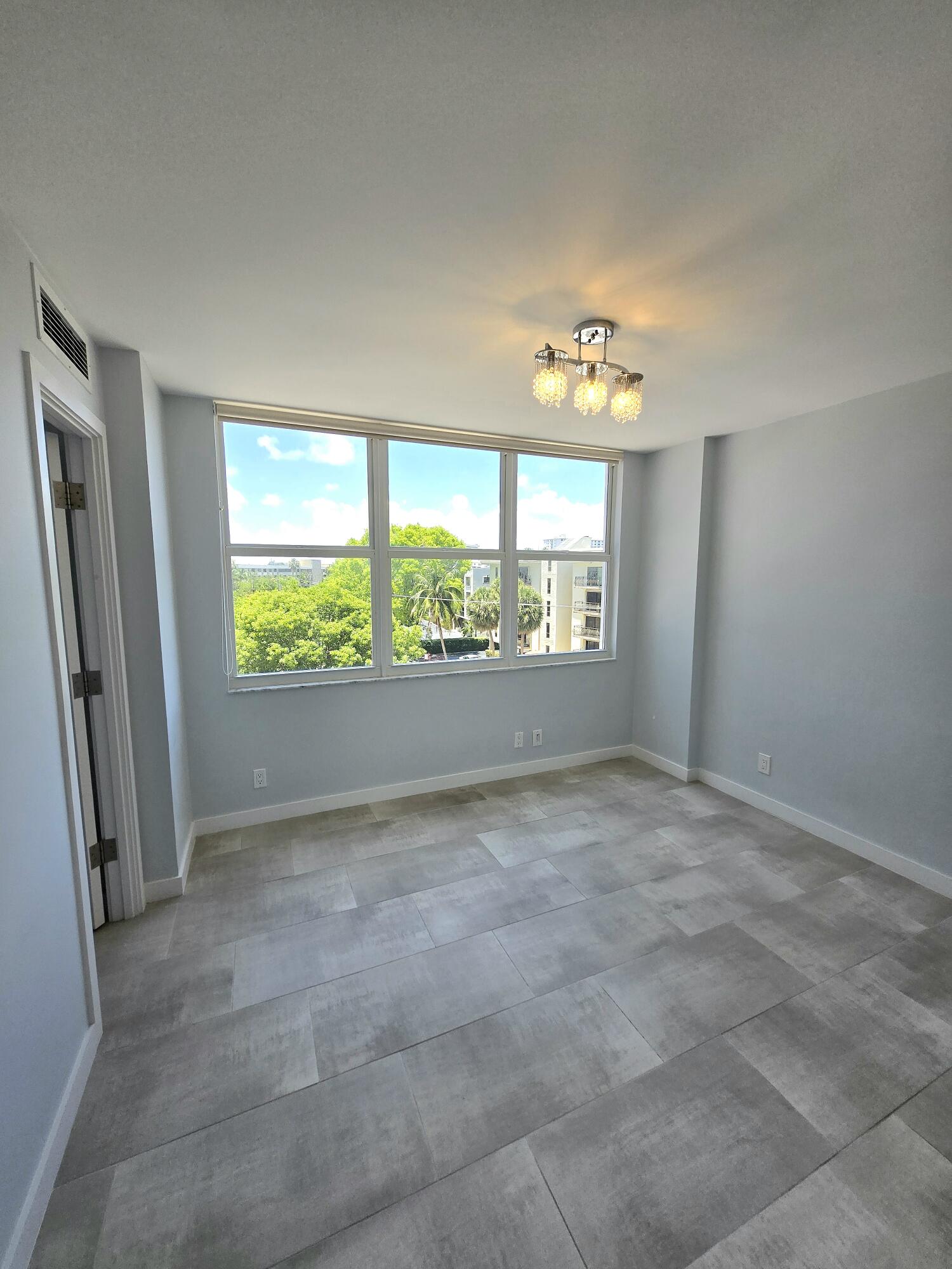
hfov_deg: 89.9
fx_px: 477
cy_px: 634
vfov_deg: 106.2
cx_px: 476
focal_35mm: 13
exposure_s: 1/200
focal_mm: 1.7
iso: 25
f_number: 2.2
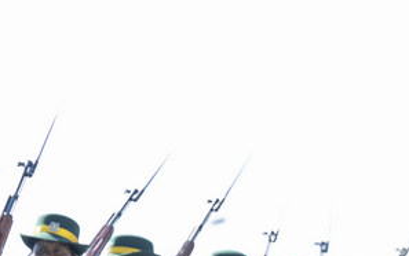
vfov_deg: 3.5
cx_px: -221
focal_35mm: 376
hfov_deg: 5.5
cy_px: 344
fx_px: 4193
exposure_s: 1/320
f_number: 2.8
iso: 64
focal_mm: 98
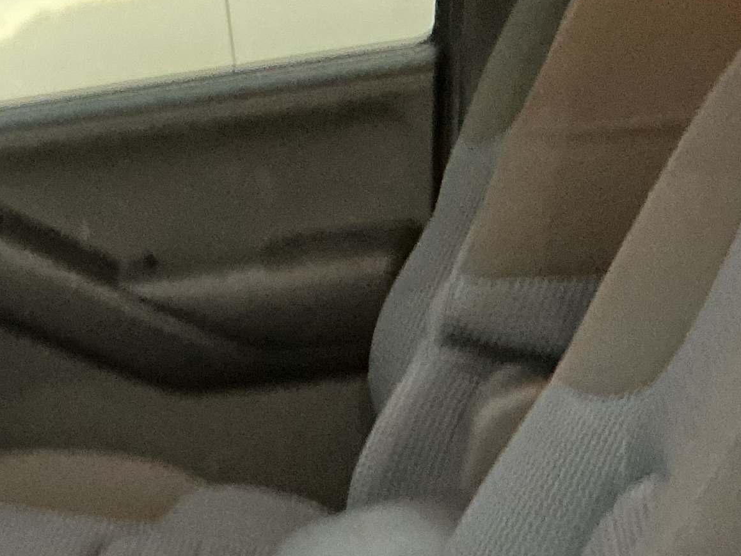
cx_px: -42
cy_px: 900
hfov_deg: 18.8
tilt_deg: -29.4
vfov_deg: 13.6
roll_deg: +4.4
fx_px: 2162
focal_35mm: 101
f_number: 1.8
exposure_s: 1/17
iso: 500
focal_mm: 3
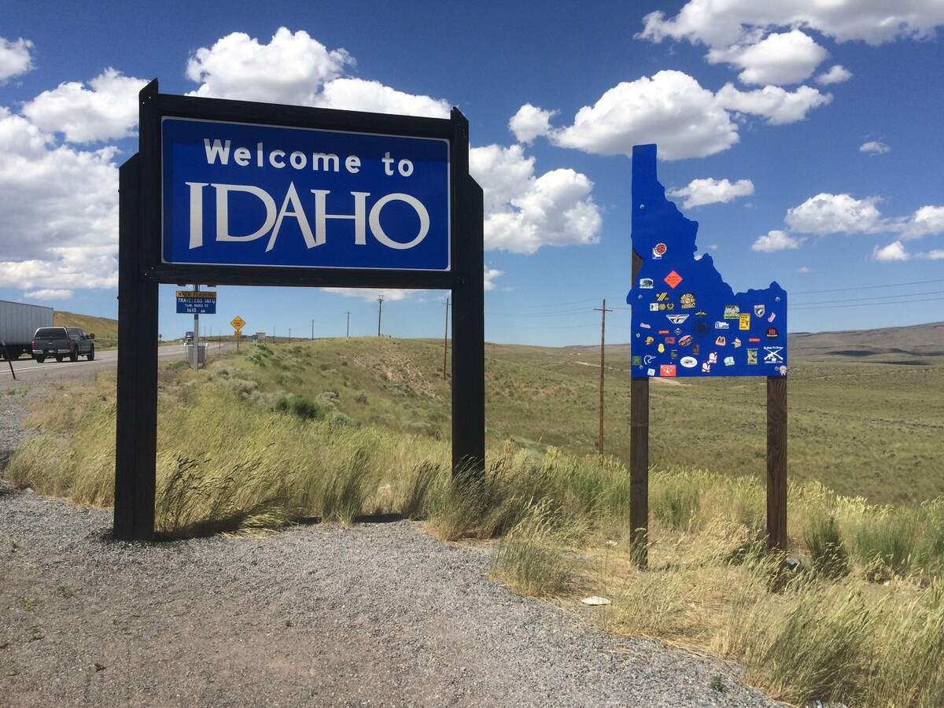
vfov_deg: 48.2
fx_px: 791
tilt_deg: +0.8
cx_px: 472
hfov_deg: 61.7
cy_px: 354
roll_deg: +2.2
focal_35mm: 29
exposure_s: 1/3731
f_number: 2.2
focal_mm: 4.15
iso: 32
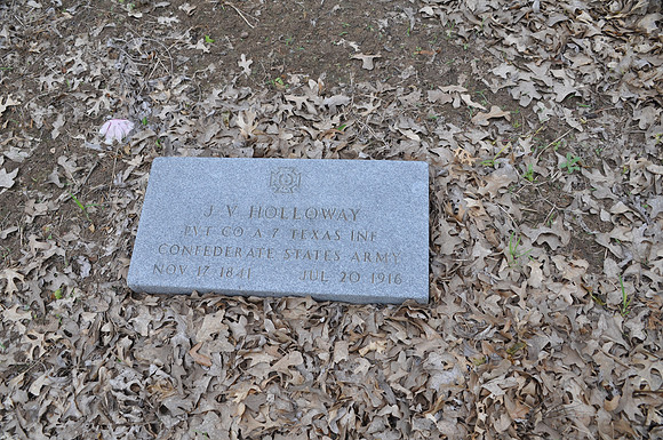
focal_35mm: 33
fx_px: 607
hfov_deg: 57.3
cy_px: 220
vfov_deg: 39.9
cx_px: 332
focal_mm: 22
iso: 200
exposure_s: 1/160
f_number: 6.3
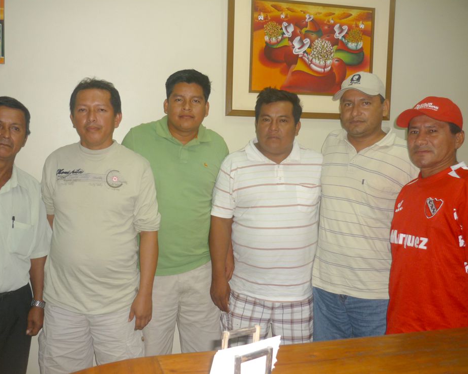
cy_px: 184
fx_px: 485
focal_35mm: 35
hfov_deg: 51.5
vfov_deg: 42.2
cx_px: 217
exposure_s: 1/30
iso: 125
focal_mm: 5.5
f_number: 2.8
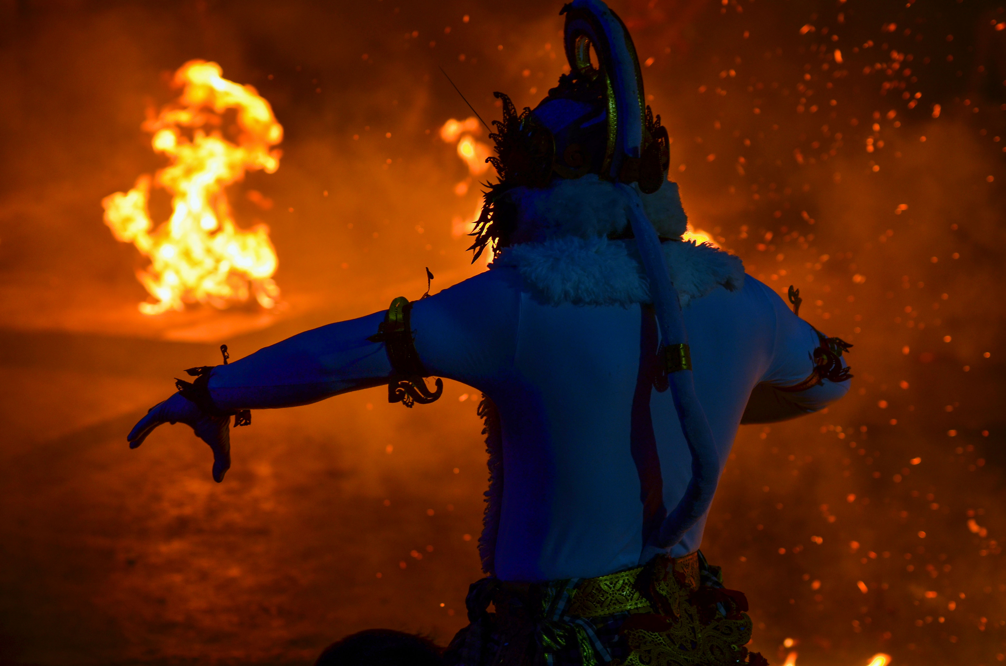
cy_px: 333
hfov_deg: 19.5
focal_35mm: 105
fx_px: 2928
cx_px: 503
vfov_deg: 13.0
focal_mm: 70
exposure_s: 1/200
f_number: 2.8
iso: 280
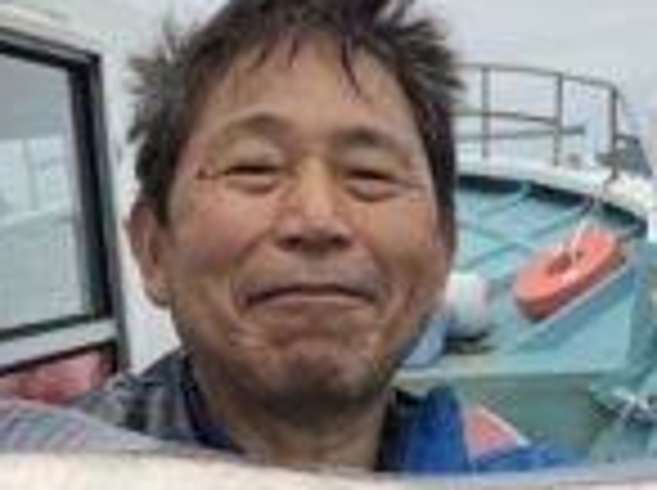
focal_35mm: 101
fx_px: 1914
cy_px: 535
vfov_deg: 14.3
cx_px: 302
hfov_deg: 19.5
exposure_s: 1/5697
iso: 80
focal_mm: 5.4
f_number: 1.8
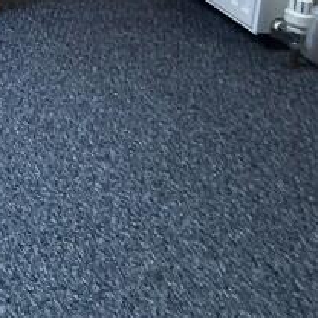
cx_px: -336
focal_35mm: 61
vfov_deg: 21.0
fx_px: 634
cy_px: -225
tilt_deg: -7.7
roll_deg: -0.2
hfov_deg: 18.0
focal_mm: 2.22
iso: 320
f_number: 2.2
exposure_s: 1/86
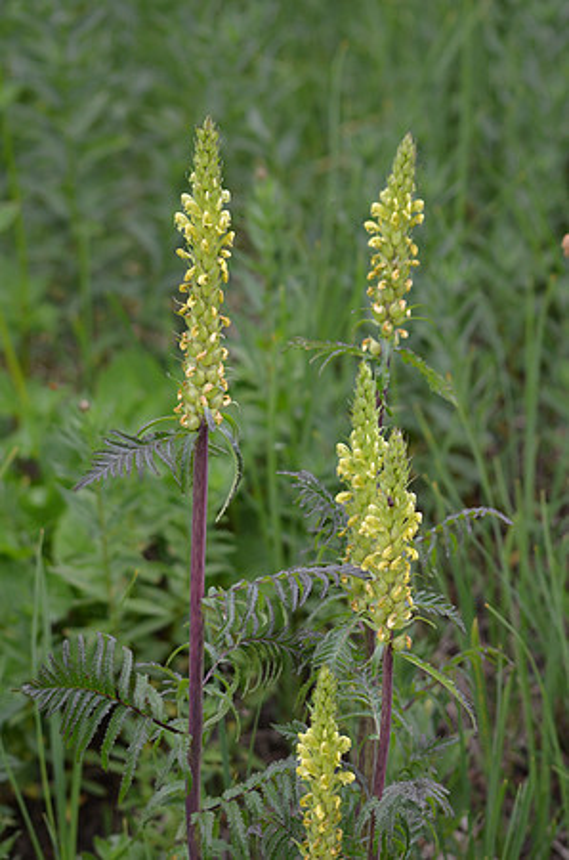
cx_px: 284
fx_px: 2929
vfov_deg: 16.7
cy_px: 430
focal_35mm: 123
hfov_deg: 11.1
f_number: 4
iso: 500
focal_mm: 82
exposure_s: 1/1000
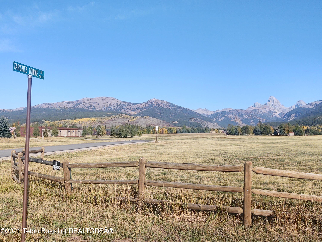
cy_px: 121
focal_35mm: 27
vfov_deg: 51.4
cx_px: 161
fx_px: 251
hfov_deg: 65.3
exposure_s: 1/4080
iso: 100
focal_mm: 4.75
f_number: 1.7
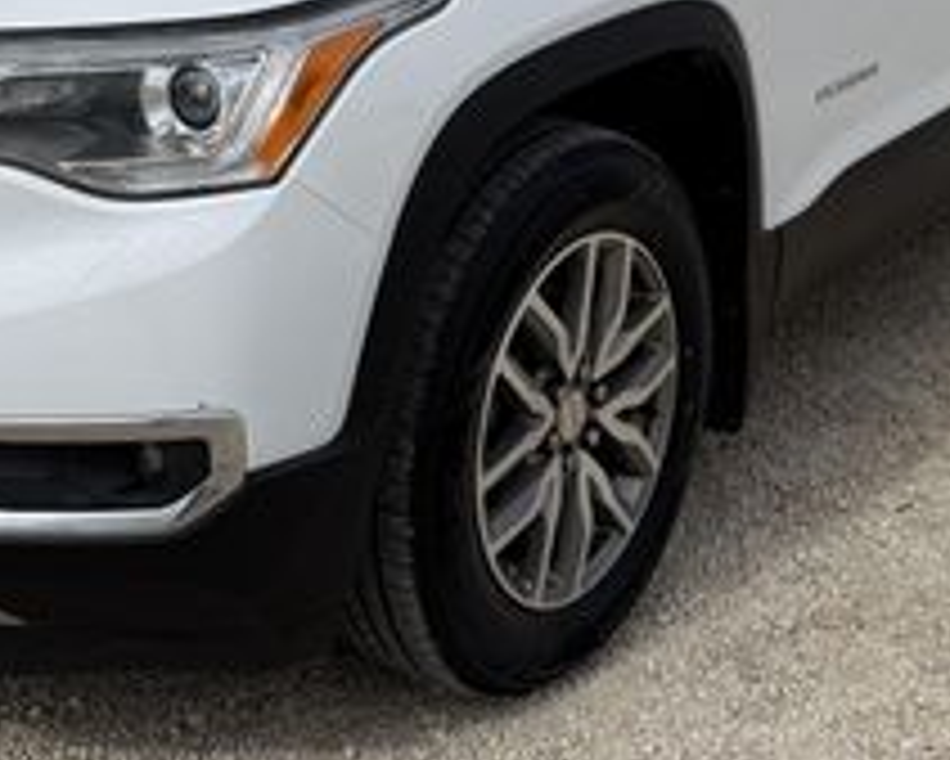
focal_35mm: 71
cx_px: 270
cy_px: 13
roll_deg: +2.3
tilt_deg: -10.3
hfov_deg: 26.5
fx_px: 1997
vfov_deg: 20.9
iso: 80
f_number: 1.78
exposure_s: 1/8130
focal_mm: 6.76
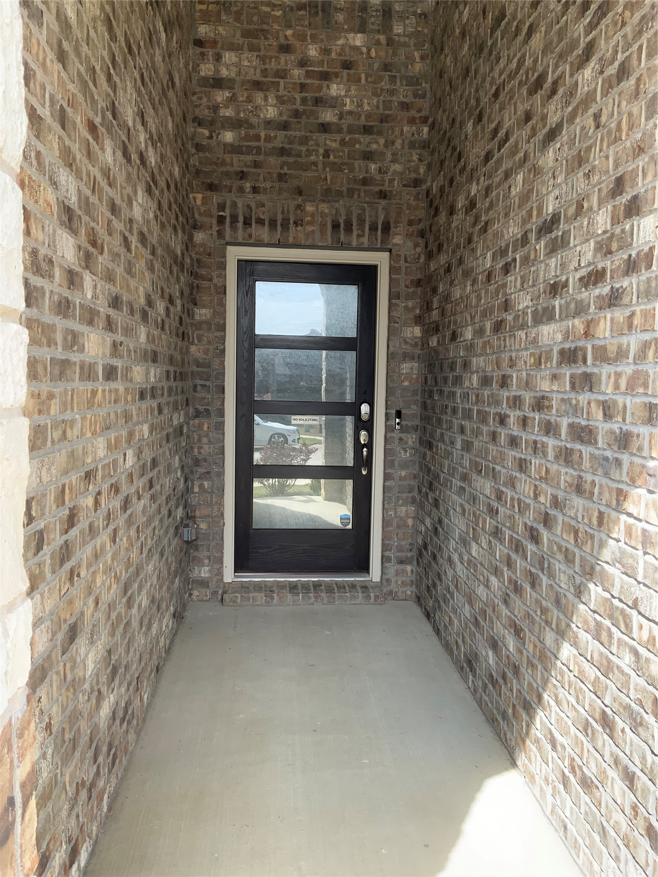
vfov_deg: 61.7
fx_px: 735
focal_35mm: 29
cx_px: 329
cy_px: 438
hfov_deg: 48.2
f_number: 1.8
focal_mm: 3
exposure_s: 1/208
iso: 16
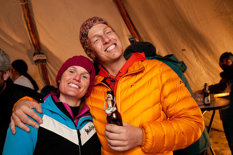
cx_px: 116
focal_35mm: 36
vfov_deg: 36.8
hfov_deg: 53.2
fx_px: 233
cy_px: 78
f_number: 4.5
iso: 800
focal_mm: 24
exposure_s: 1/13
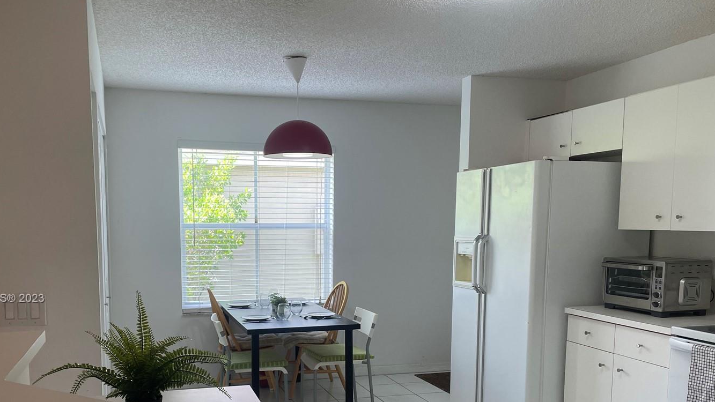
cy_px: 299
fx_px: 645
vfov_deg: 34.0
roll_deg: -0.3
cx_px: 302
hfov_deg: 57.7
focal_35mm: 34
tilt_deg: -6.8
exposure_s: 1/120
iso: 64
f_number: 1.6
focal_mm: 4.2
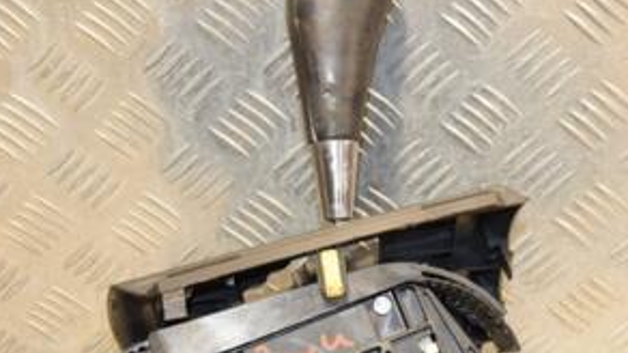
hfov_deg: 22.0
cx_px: 379
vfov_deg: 12.4
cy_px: 319
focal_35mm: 97
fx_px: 1615
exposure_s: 1/200
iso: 800
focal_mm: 30
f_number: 5
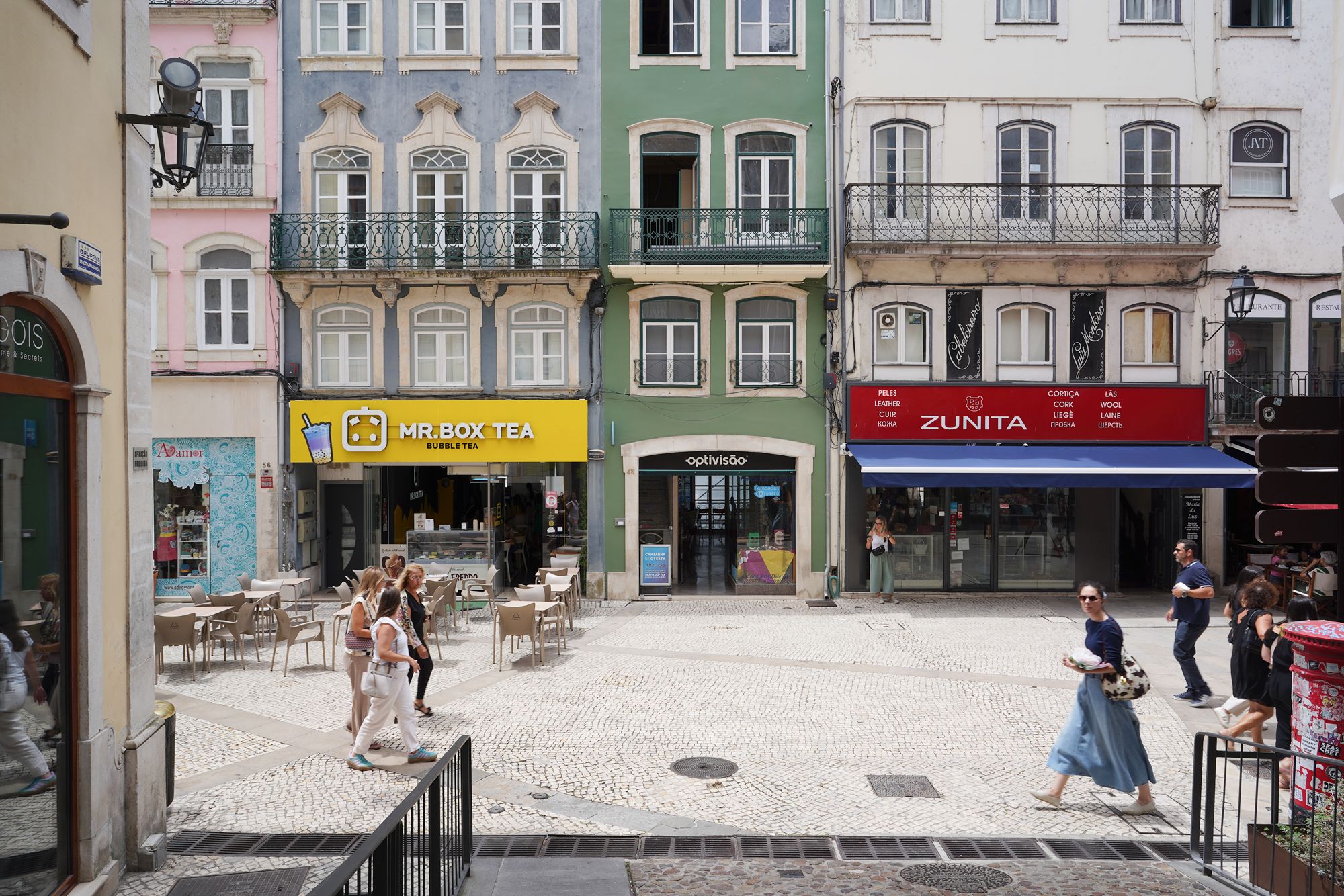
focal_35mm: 24
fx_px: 896
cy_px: 448
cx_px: 672
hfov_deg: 73.7
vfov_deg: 53.1
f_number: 9
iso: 100
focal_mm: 24
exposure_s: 1/100
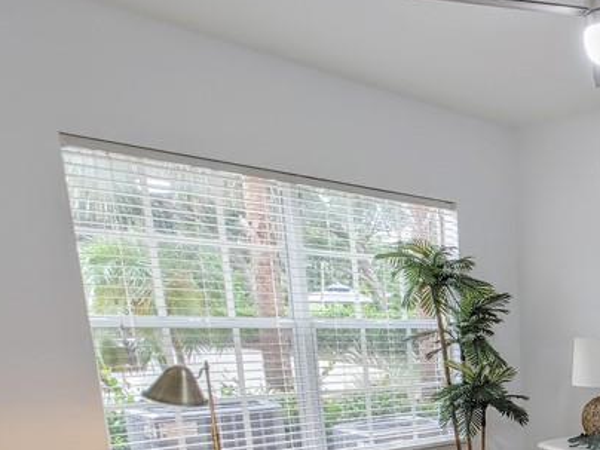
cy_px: 459
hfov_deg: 38.2
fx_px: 659
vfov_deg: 34.1
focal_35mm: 38
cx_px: 698
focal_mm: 1.78
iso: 100
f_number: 1.9
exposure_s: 1/30
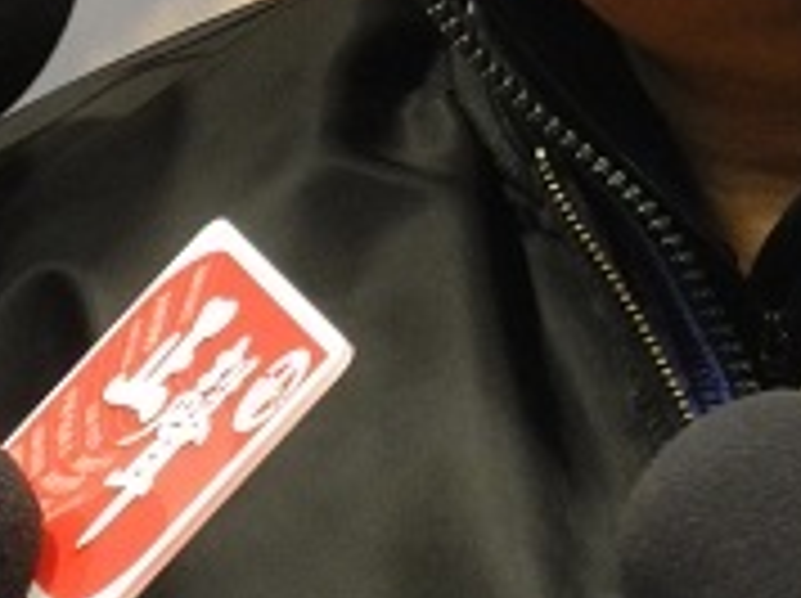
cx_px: 760
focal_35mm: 607
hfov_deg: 3.3
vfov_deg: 2.4
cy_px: -90
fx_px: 14027
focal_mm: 28.9
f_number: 5
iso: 400
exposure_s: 1/25
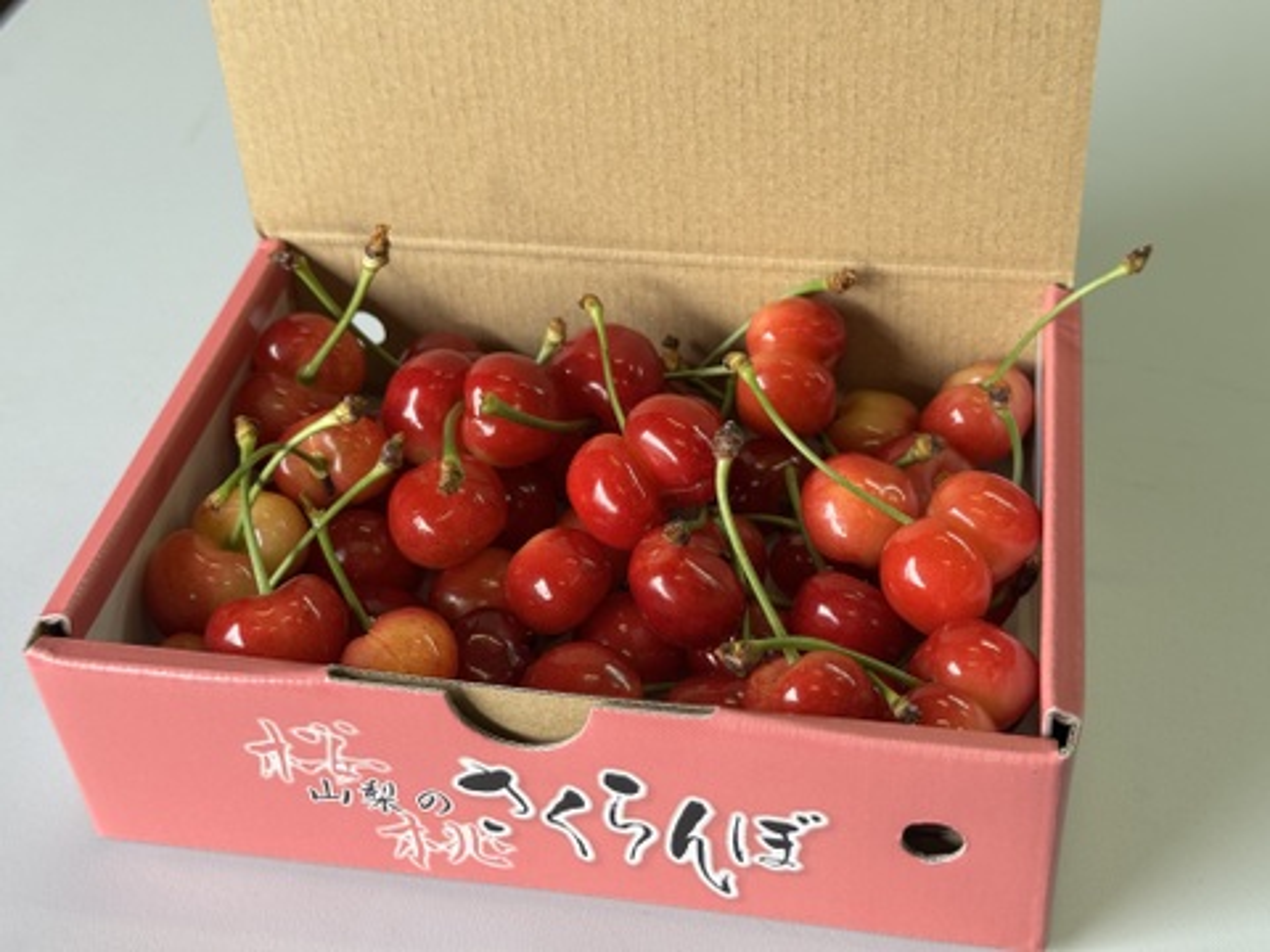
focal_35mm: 48
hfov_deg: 39.7
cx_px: 635
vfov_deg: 30.3
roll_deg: +3.8
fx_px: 1761
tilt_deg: -42.3
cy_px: 476
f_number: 1.78
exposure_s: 1/100
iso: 50
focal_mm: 6.76
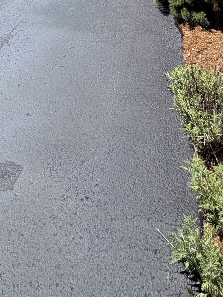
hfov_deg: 33.6
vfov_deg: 33.7
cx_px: 110
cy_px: -76
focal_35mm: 43
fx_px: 369
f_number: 2.2
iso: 40
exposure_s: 1/770
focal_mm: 2.22
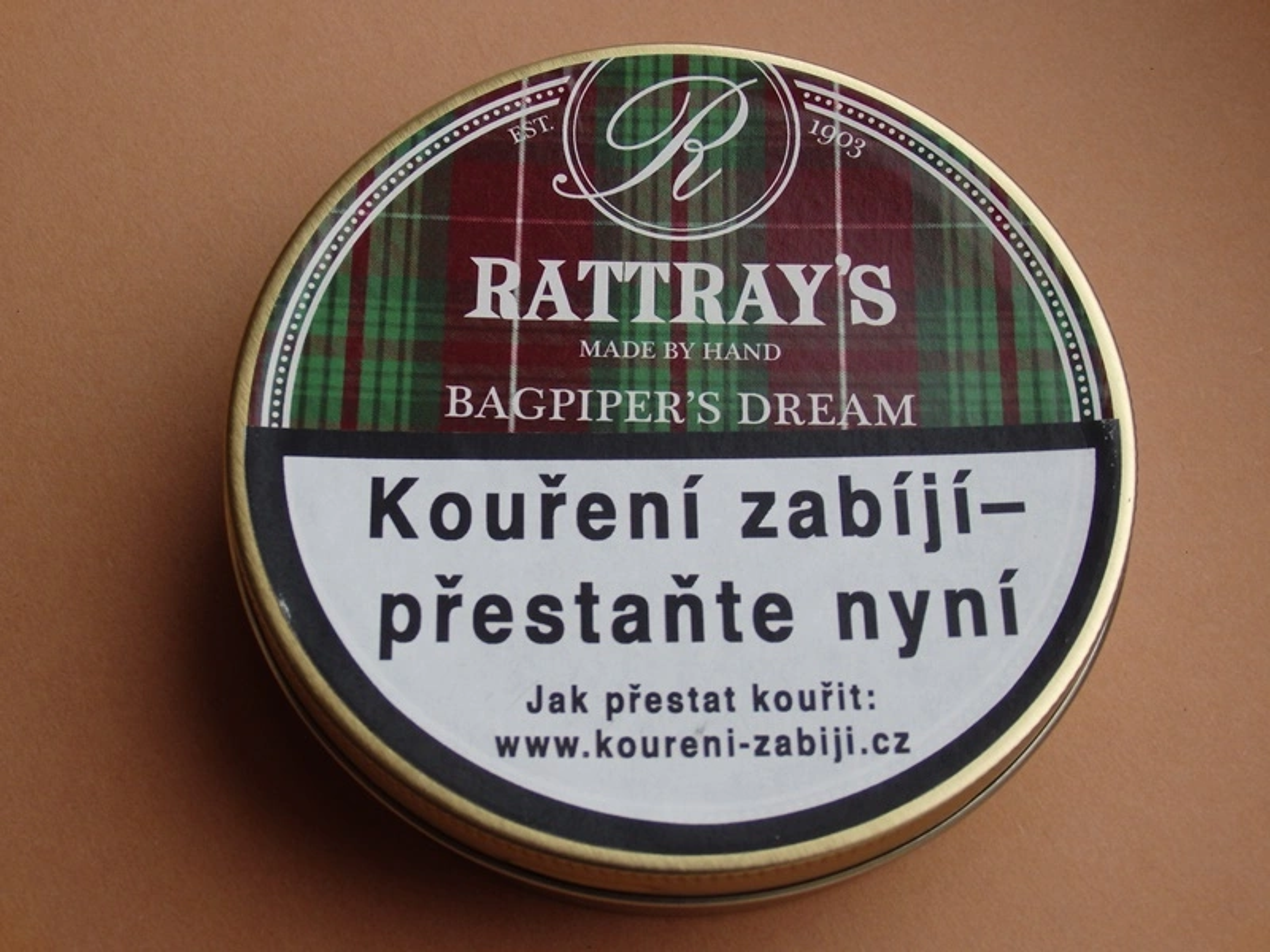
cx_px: 635
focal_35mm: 54
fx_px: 1981
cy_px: 476
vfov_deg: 27.0
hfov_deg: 35.5
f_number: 4.1
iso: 125
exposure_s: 1/50
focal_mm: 9.8
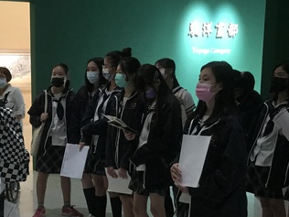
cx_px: 39
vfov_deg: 23.4
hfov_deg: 30.1
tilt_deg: -9.4
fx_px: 518
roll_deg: +0.5
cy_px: 169
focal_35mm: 62
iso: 80
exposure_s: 1/6
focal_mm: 3.99
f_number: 1.8
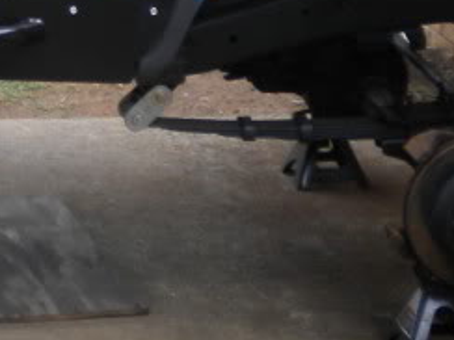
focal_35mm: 147
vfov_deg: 9.8
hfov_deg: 12.8
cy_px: -191
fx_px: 1928
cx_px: -194
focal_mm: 6.3
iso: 80
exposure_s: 1/104
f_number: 3.1
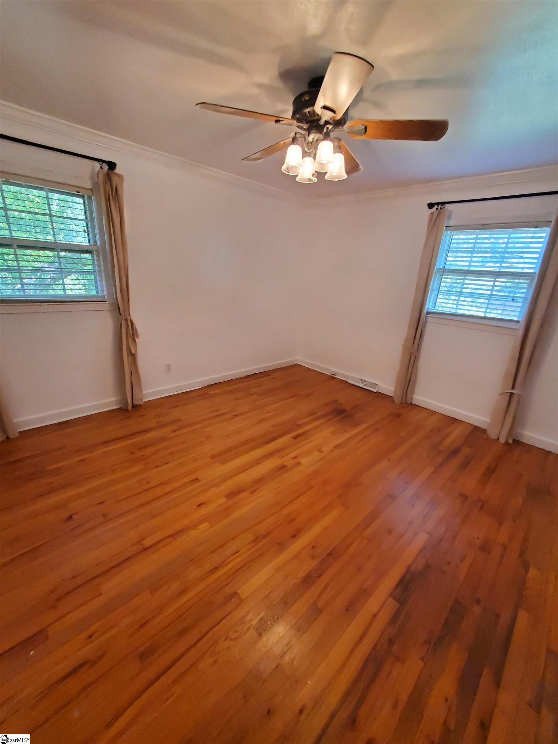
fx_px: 279
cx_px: 279
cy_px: 372
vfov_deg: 106.2
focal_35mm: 13
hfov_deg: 89.9
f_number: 2.2
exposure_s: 1/60
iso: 500
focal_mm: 1.8
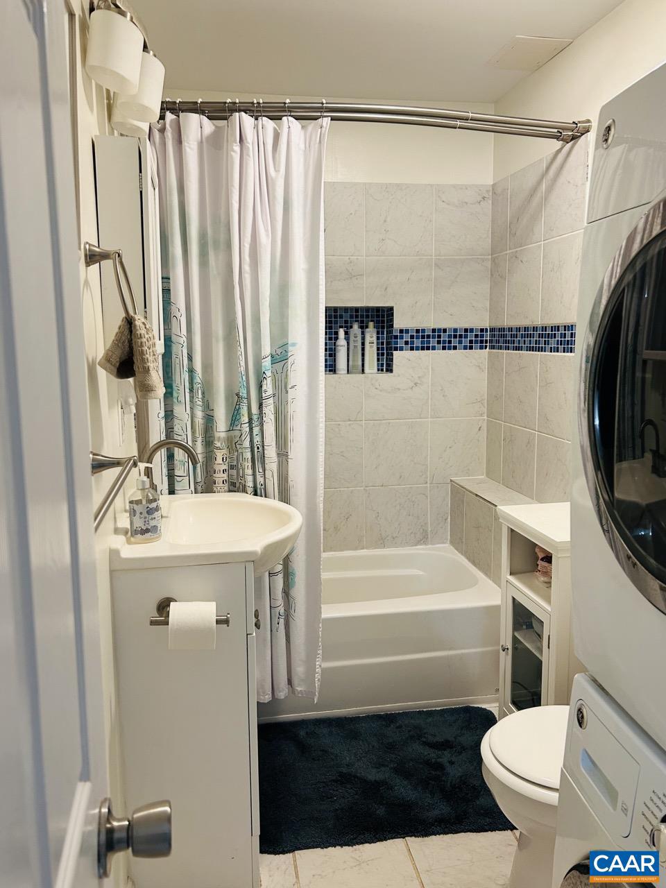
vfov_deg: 67.3
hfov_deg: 53.1
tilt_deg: -10.0
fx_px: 667
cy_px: 444
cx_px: 333
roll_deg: +0.4
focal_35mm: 26
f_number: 1.5
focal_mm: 5.7
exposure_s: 1/60
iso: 160
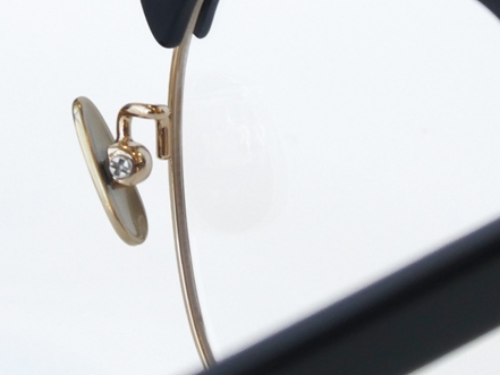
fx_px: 4421
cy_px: 82
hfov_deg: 6.5
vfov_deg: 4.9
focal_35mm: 306
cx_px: 83
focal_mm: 24.2
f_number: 5.3
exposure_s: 1/100
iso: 80
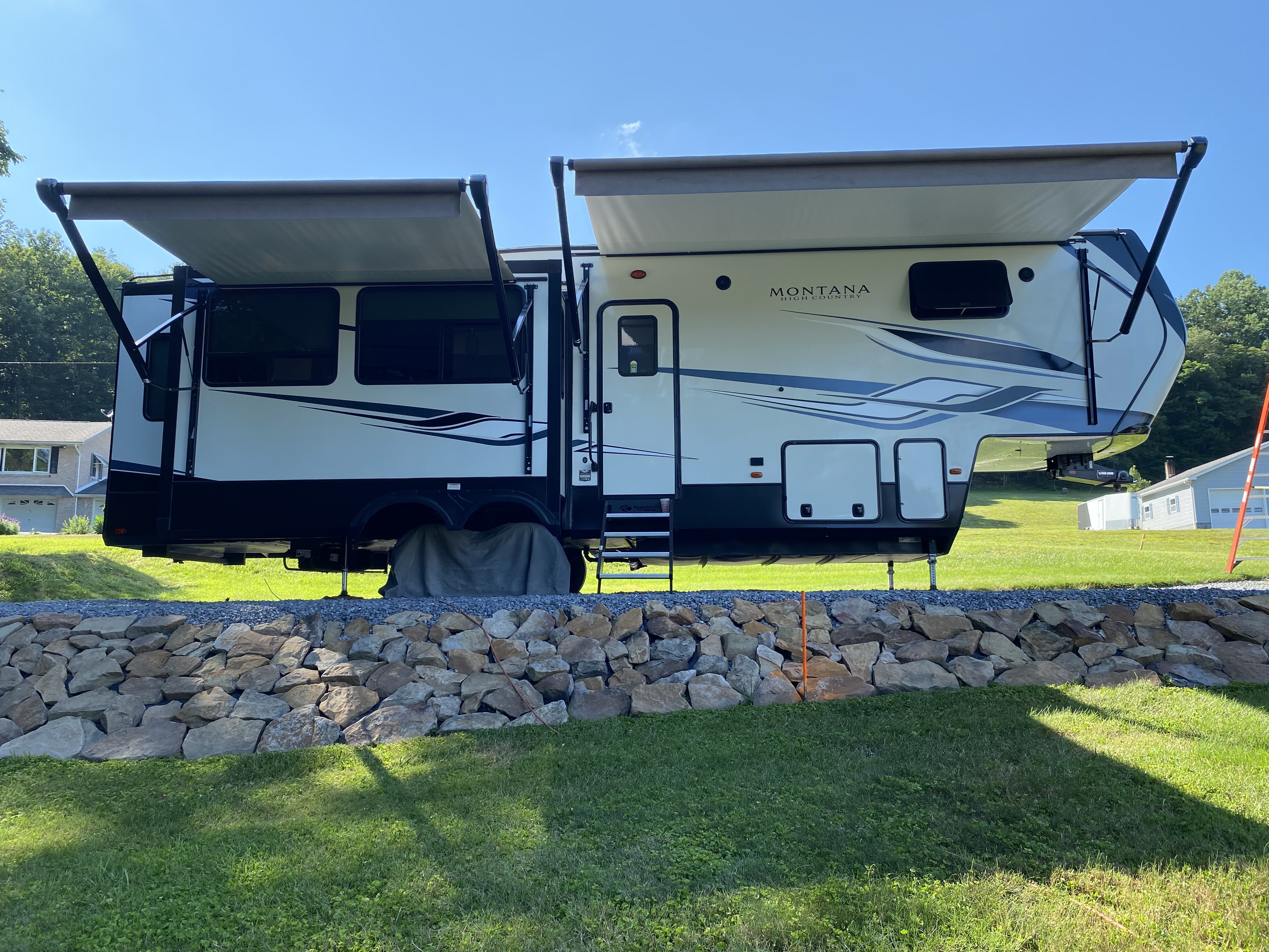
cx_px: 634
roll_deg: +0.5
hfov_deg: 67.3
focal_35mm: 26
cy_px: 476
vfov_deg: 53.1
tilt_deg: +9.3
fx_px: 953
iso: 32
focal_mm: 4.25
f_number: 1.8
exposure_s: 1/778
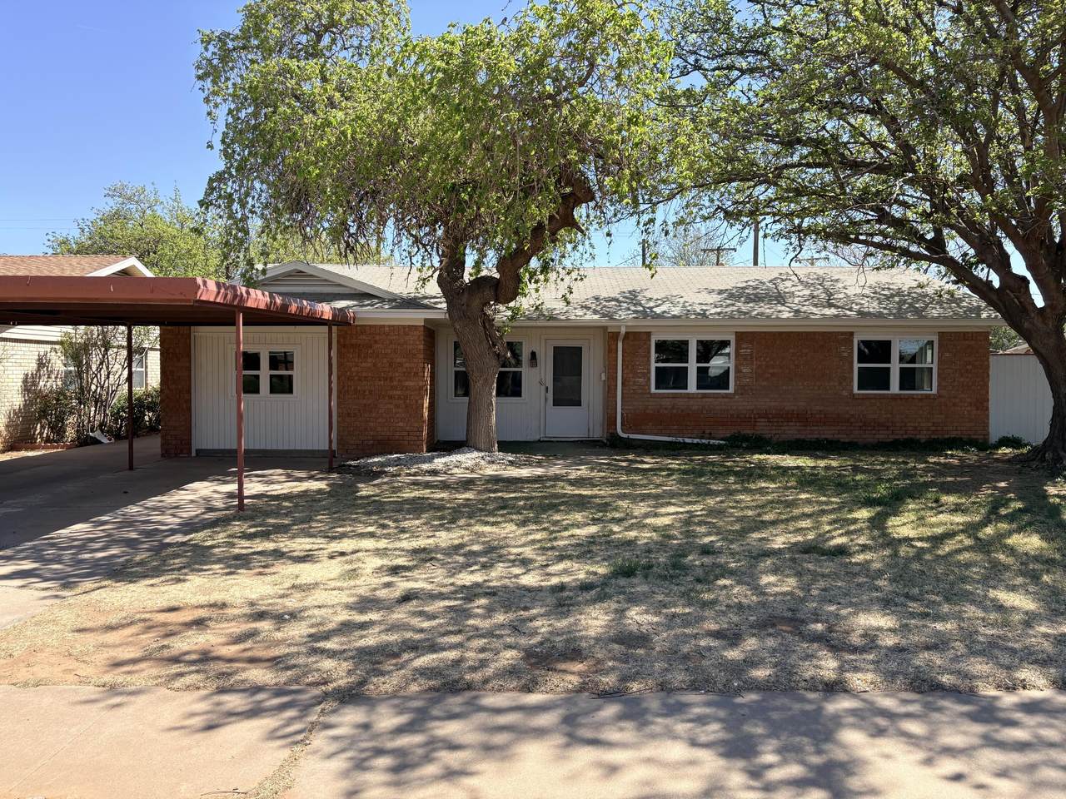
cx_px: 533
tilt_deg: -1.7
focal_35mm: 26
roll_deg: -0.2
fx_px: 801
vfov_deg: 53.1
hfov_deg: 67.3
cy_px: 400
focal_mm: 5.96
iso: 50
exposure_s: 1/1550
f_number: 1.6
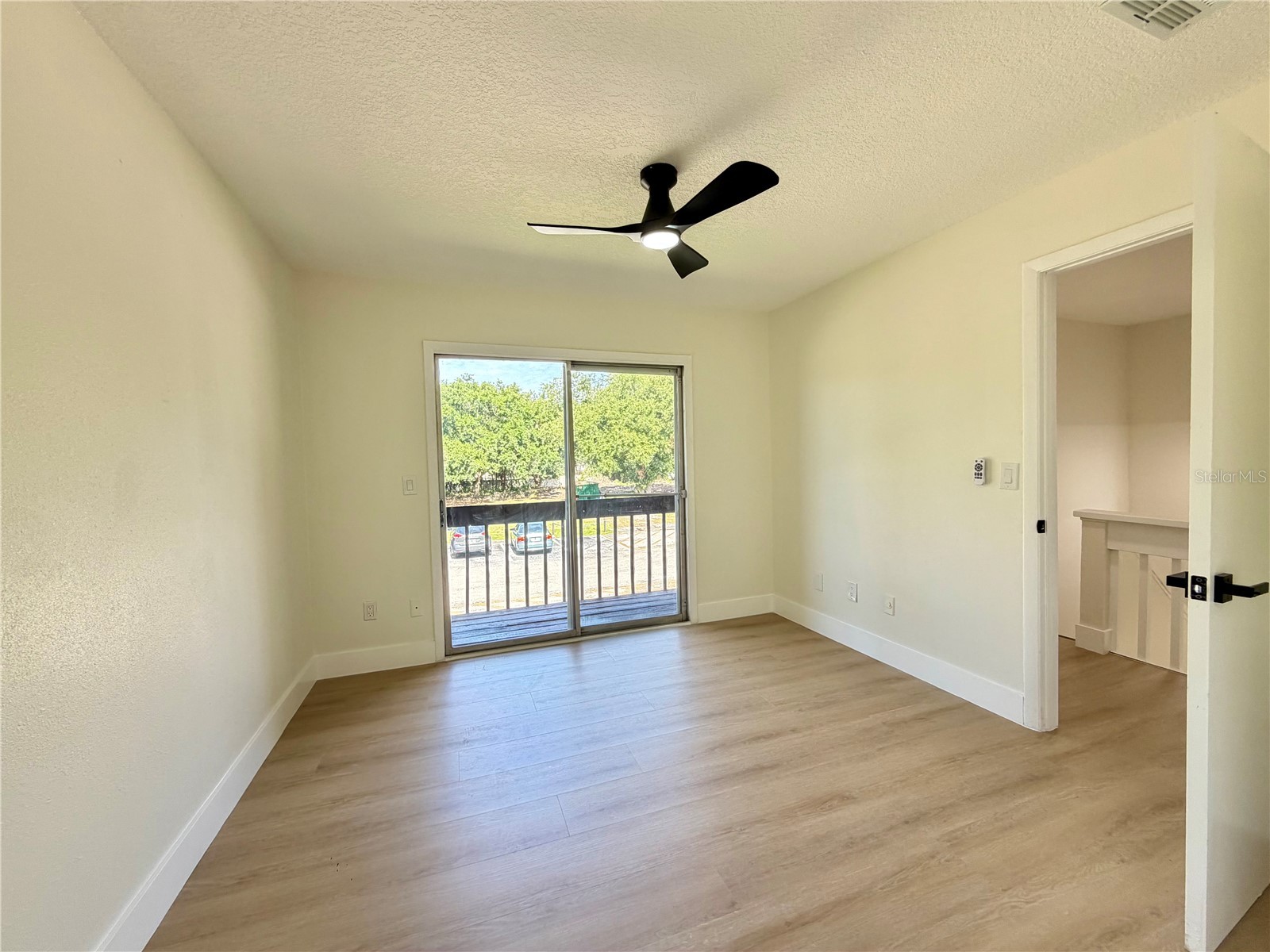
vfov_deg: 85.7
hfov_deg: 102.1
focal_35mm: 14
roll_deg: +1.8
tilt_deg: -2.1
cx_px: 635
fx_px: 514
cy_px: 476
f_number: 2.2
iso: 160
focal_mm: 2.22
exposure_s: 1/121
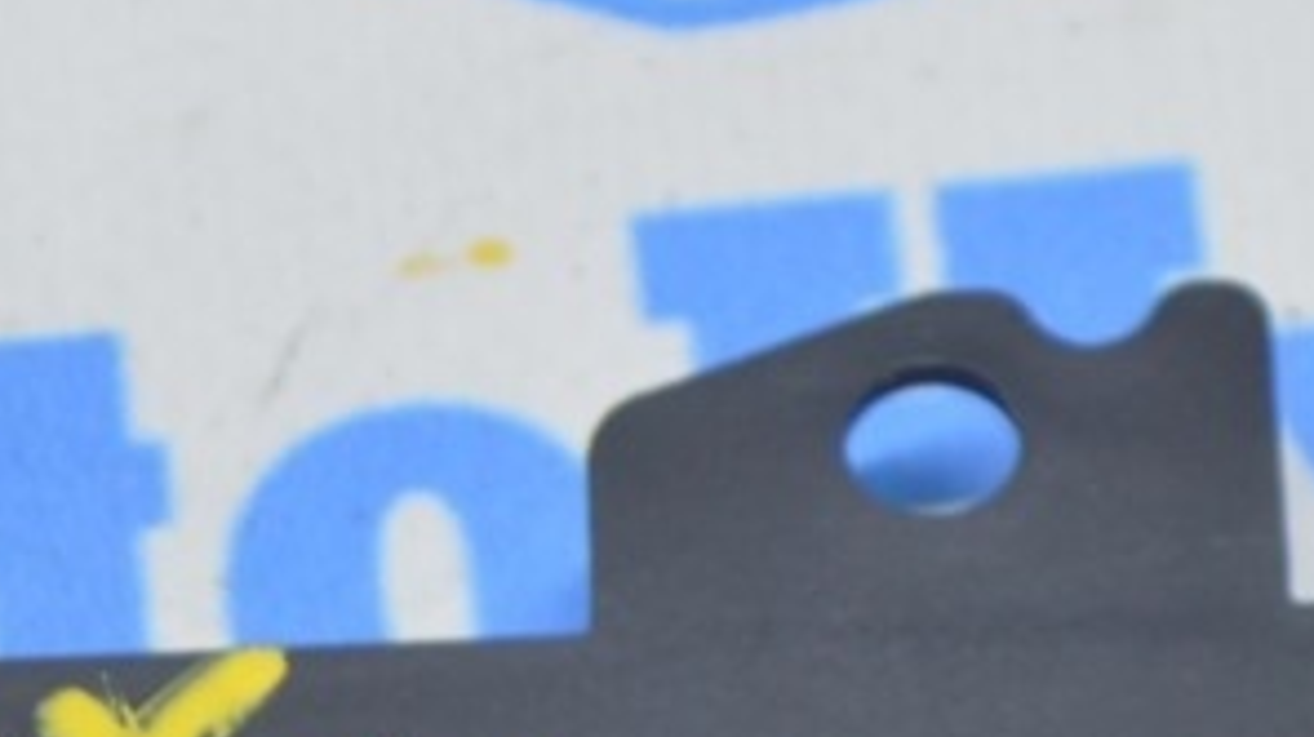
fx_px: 10404
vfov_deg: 4.0
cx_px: 422
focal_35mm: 299
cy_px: 1108
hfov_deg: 7.2
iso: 400
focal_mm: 55
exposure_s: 1/20
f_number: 5.6
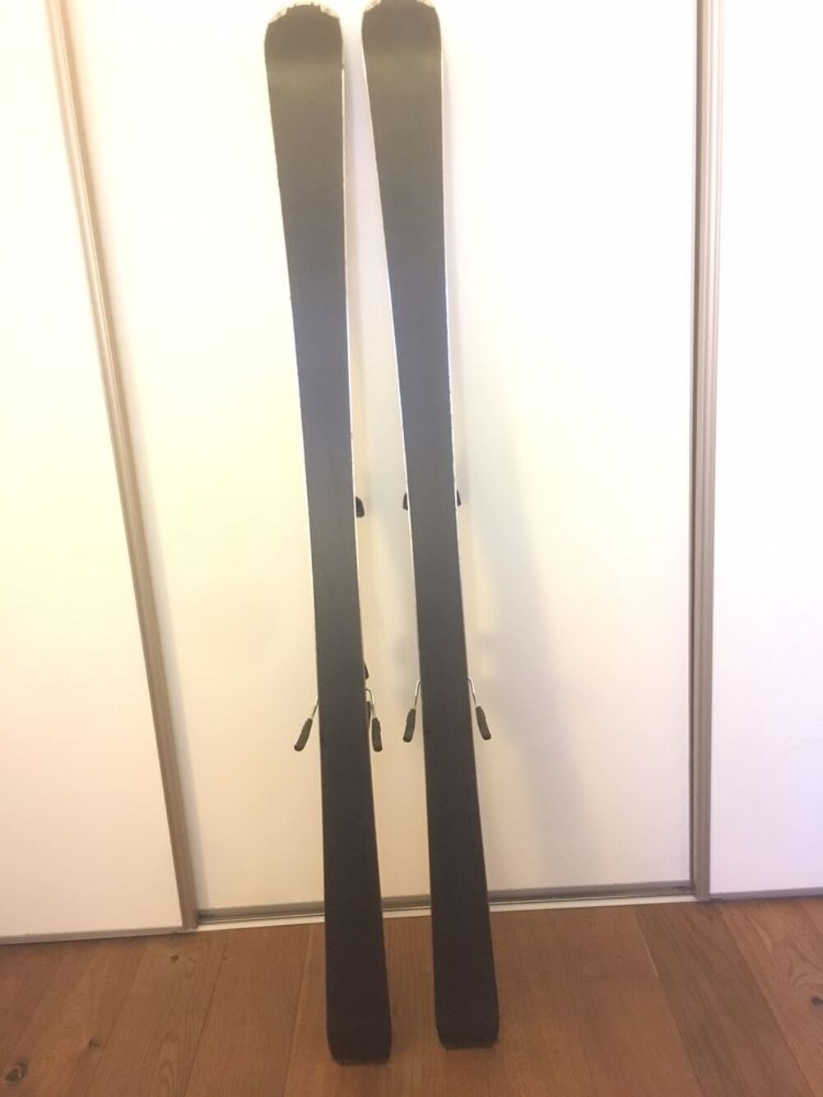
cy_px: 548
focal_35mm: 29
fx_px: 919
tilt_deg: -15.3
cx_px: 412
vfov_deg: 61.7
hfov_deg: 48.2
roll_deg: +3.9
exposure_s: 1/17
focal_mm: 4.15
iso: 500
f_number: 2.2
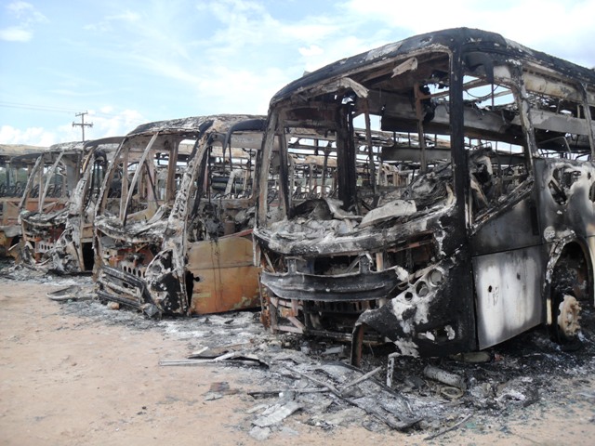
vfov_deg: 40.7
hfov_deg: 52.6
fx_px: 602
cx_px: 298
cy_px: 223
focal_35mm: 35
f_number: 7.6
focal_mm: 6.3
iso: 80
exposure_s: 1/180
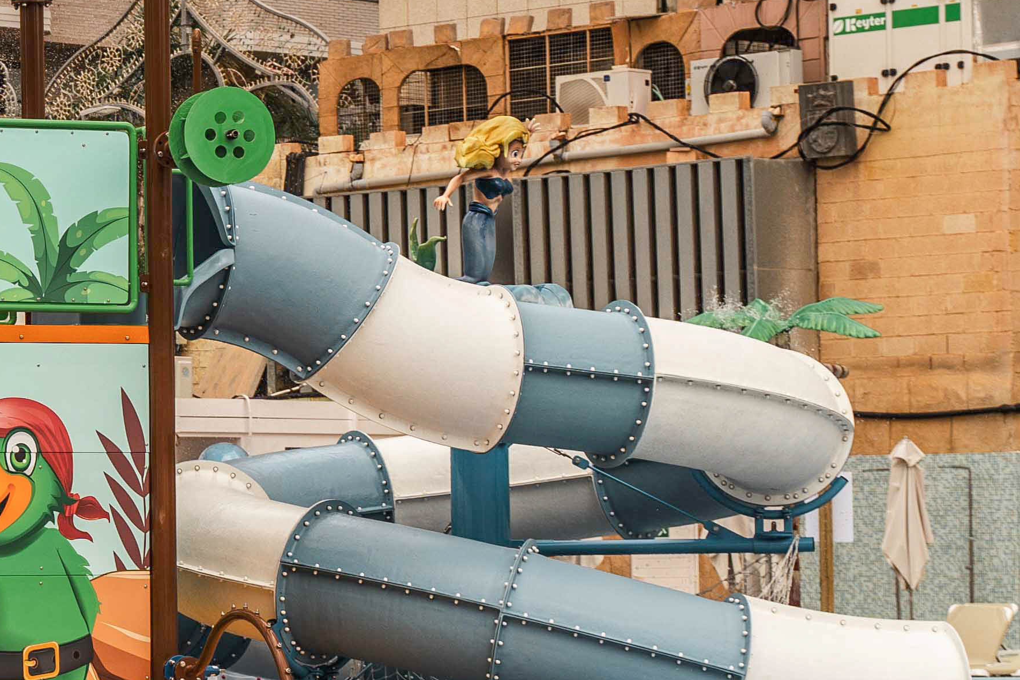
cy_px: 335
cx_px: -201
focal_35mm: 139
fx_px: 3938
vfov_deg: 9.9
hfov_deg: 14.3
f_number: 3.5
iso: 160
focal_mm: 41
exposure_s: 1/640
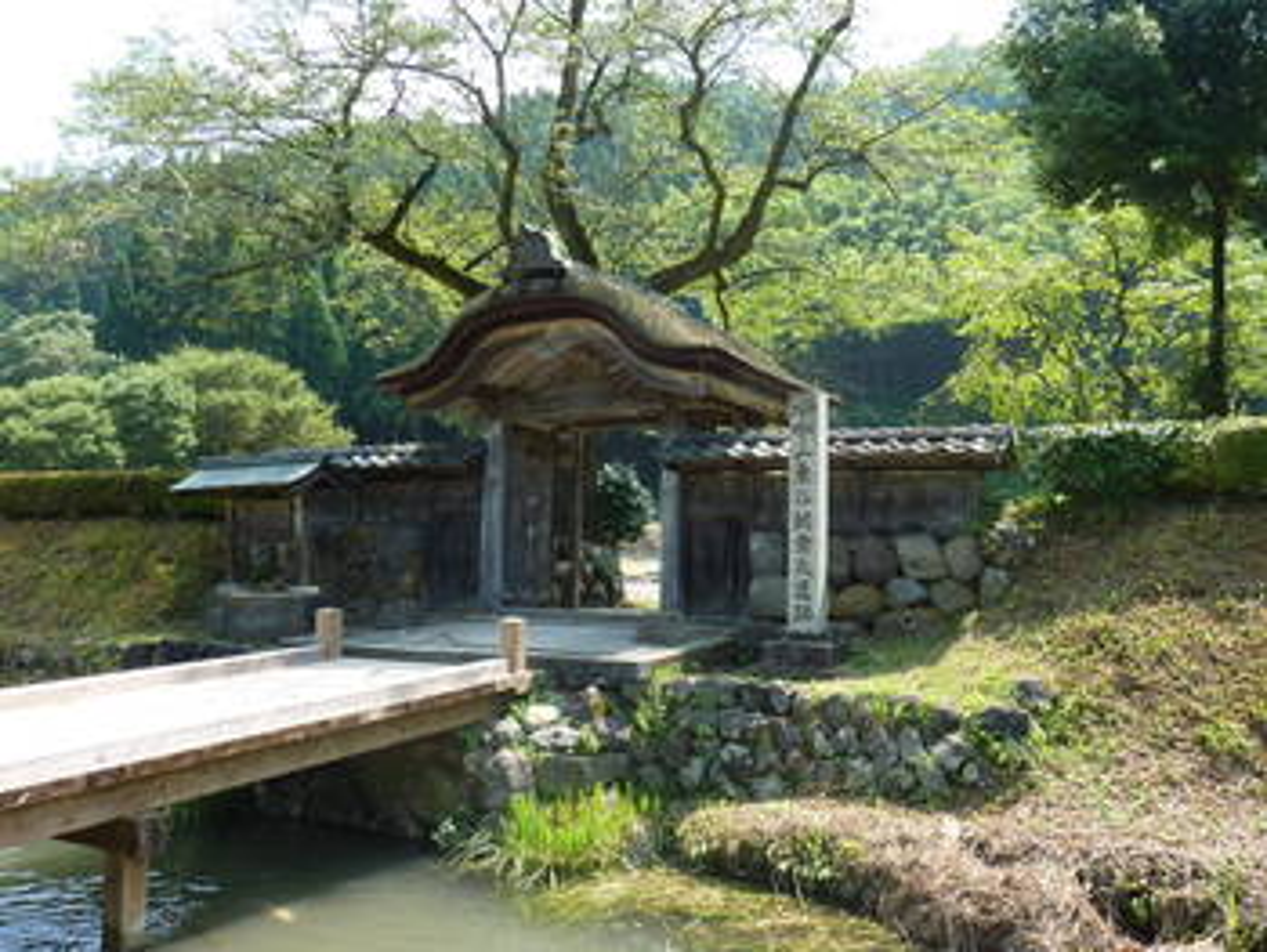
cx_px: 634
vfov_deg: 45.5
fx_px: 1135
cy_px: 476
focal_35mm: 31
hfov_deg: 58.3
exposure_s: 1/160
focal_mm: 4.1
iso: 80
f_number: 4
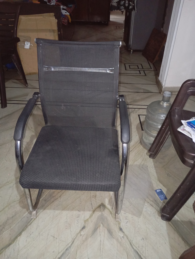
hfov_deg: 49.9
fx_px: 210
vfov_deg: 63.4
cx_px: 98
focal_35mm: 28
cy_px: 130
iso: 1925
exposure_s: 1/10
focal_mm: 4.27
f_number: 1.8
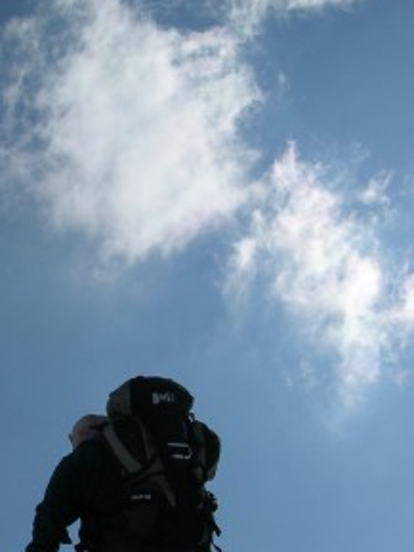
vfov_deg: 21.0
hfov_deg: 15.8
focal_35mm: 93
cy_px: 355
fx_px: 1482
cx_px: 92
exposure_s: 1/668
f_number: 8
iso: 50
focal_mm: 8.9
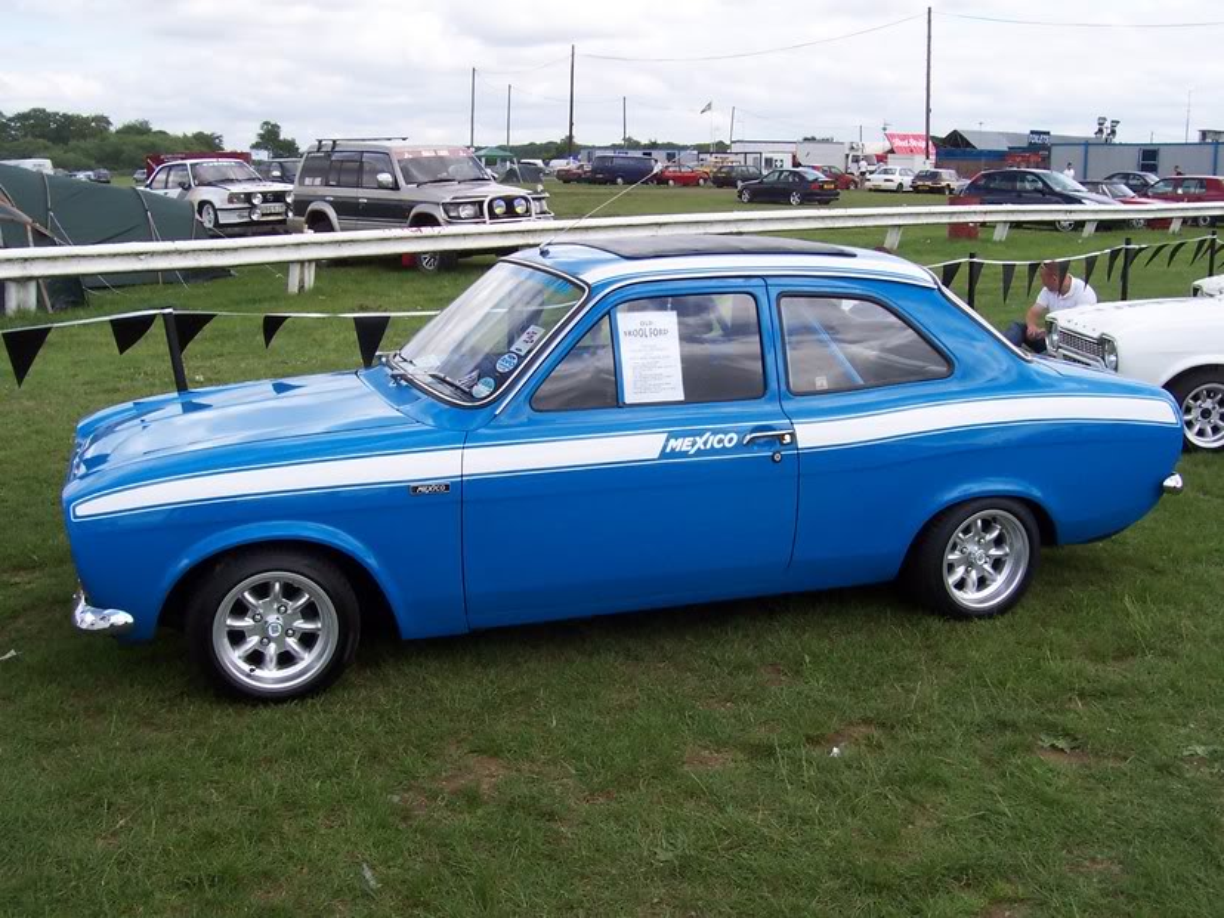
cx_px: 612
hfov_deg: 50.1
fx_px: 1308
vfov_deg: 38.7
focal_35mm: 37
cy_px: 459
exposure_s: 1/350
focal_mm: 5.6
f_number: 5.6
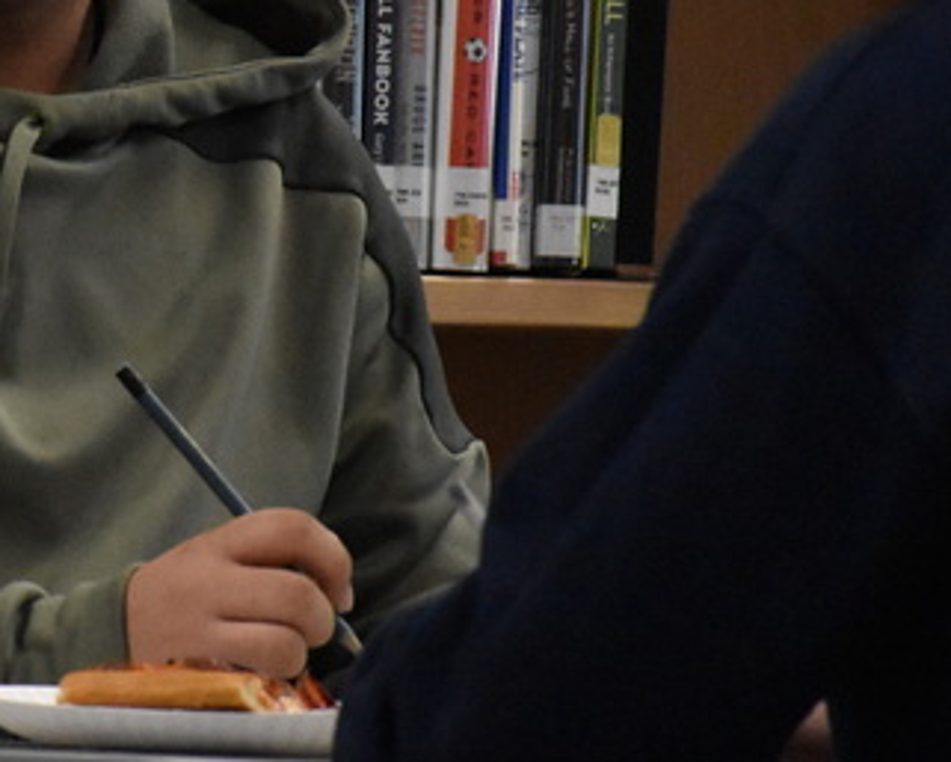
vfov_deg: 2.5
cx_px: -74
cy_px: 129
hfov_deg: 3.1
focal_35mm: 629
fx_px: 17709
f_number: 5.6
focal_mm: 140
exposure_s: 1/400
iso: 6400
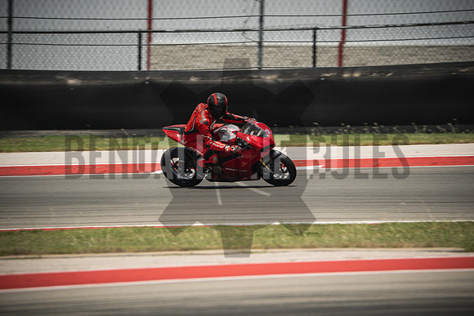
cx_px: 237
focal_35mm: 600
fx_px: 7901
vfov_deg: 2.3
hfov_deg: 3.4
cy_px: 158
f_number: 6.4
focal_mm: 400
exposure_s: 1/400
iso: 160
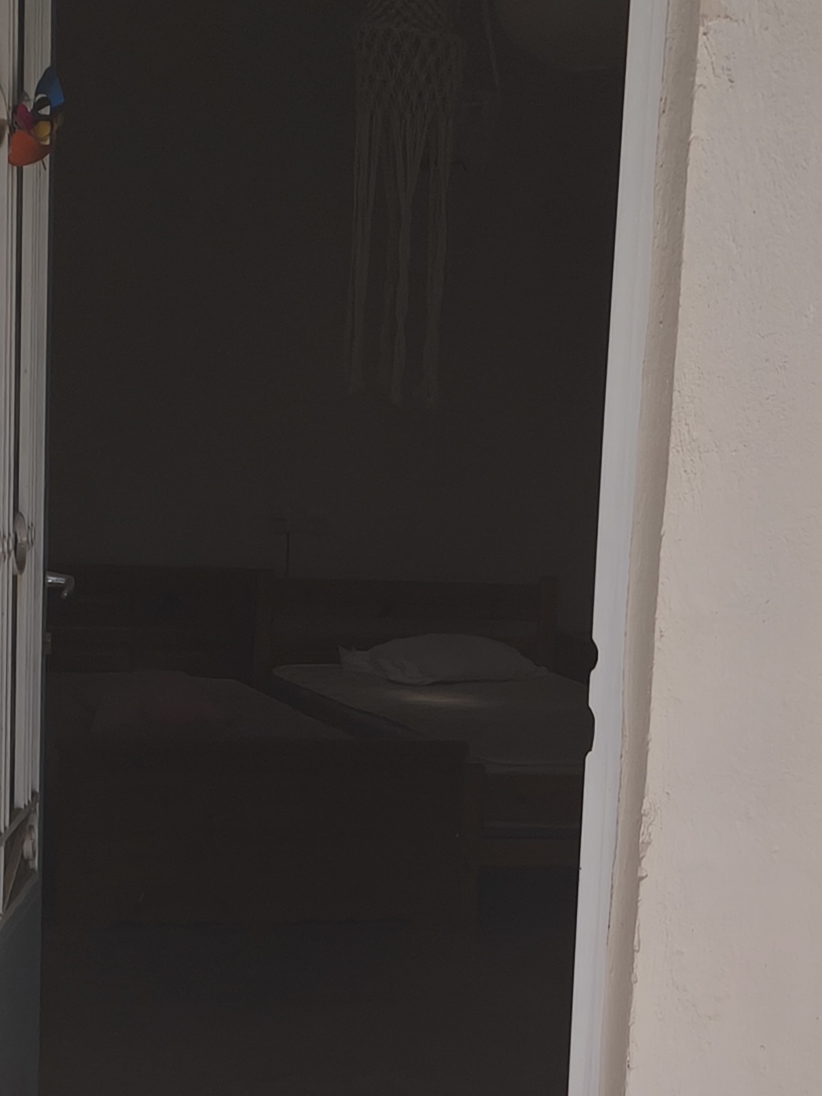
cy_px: 1098
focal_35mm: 91
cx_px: 539
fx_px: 2881
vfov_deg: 20.8
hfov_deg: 16.2
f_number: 1.7
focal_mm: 5.35
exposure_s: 1/1996
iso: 80
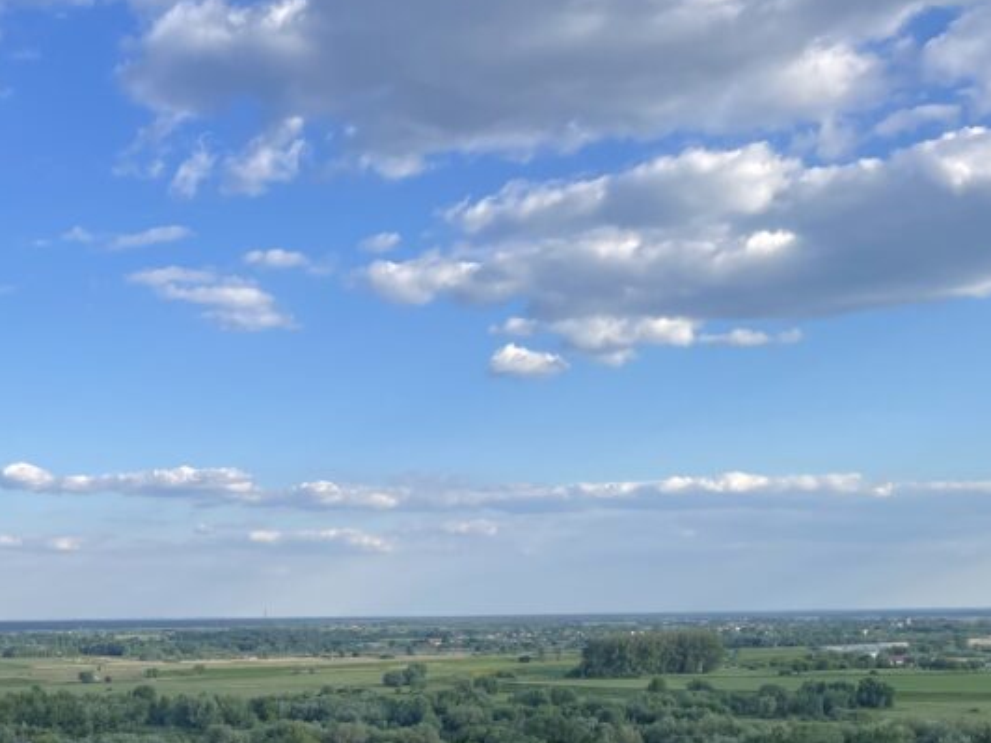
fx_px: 1431
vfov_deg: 28.1
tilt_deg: -1.8
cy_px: 661
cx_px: 201
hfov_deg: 36.9
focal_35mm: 50
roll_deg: +0.5
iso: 32
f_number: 1.6
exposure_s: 1/1984
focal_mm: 4.2
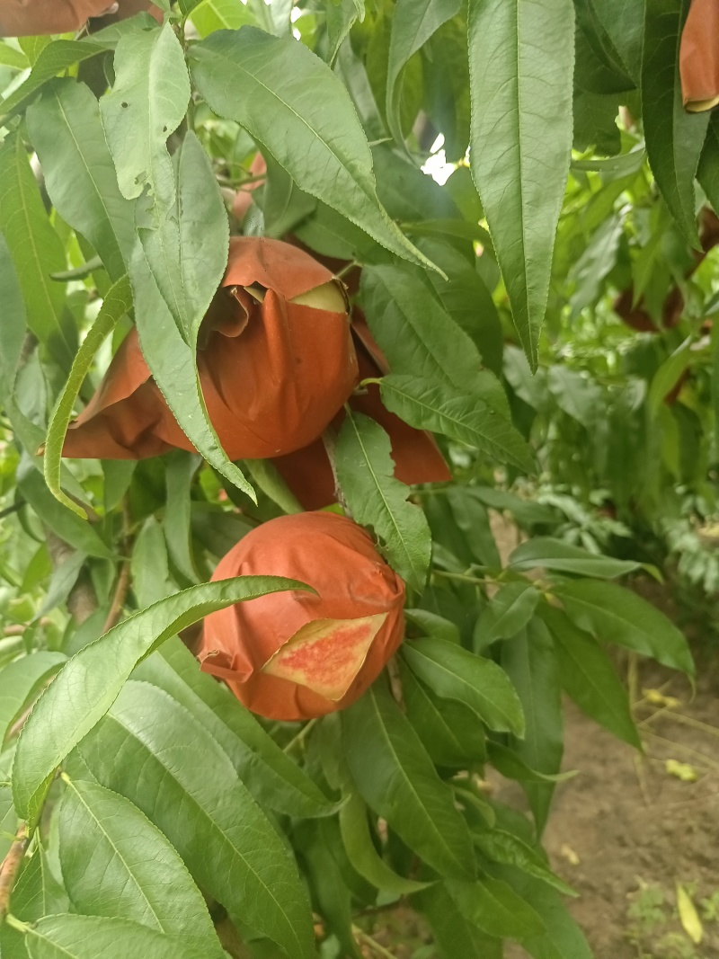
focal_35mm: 23
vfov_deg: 73.9
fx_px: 637
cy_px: 480
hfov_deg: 58.9
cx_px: 360
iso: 1533
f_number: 1.88
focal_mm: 5.59
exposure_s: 1/50
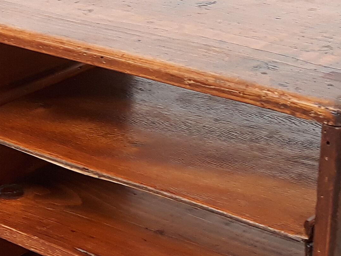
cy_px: 185
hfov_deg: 18.2
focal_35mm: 104
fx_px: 1024
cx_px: -32
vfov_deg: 14.2
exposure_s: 1/50
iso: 80
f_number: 1.7
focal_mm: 3.71
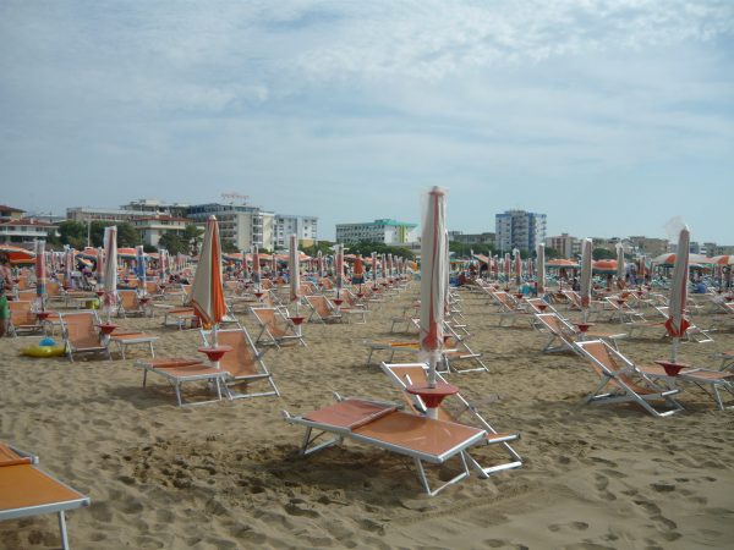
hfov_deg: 55.4
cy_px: 275
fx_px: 700
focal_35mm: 33
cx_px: 367
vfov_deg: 42.9
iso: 100
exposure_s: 1/400
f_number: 8
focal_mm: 5.5
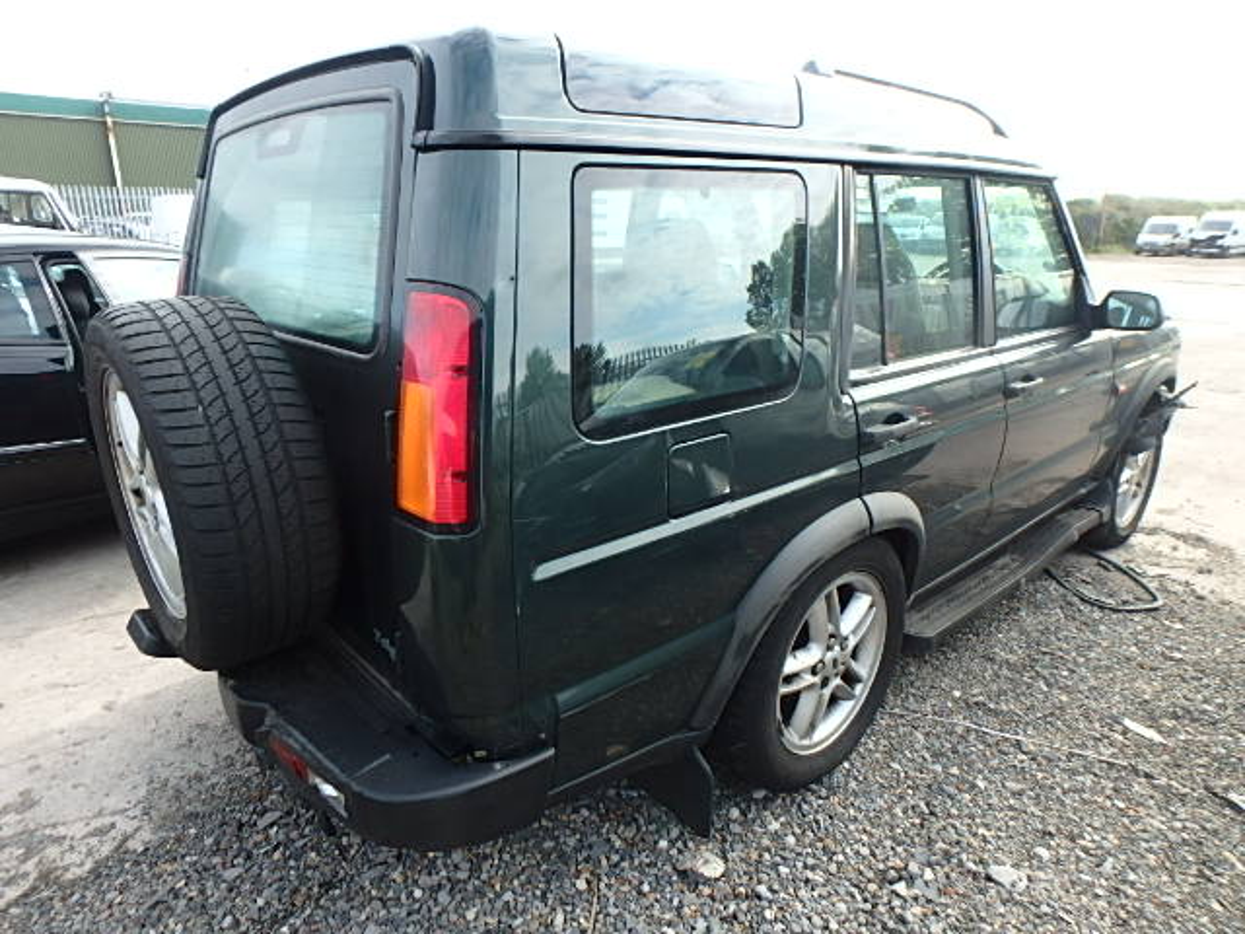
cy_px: 467
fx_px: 755
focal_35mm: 21
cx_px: 622
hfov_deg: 79.0
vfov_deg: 63.4
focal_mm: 3.7
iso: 125
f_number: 3.5
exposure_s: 1/200
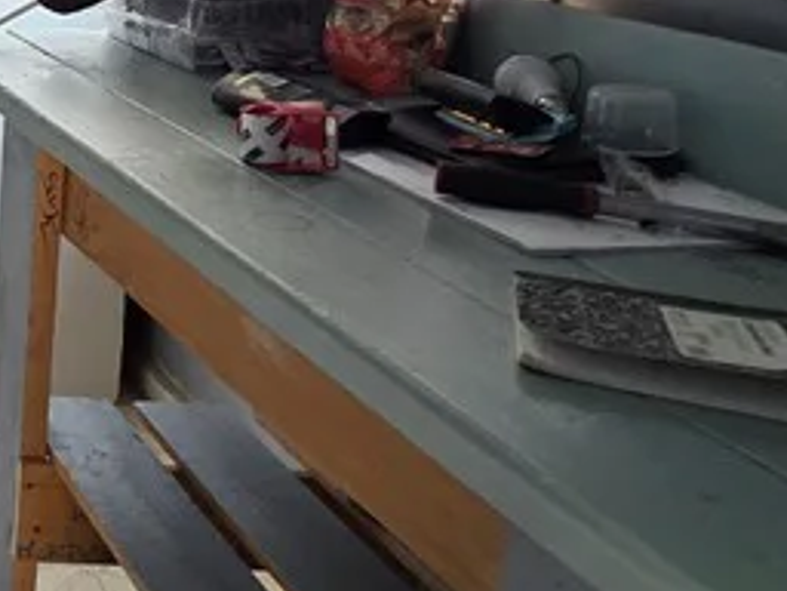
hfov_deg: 27.6
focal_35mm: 52
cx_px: -341
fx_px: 1182
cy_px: 0
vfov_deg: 26.5
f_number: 1.9
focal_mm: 2.2
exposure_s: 1/60
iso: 200
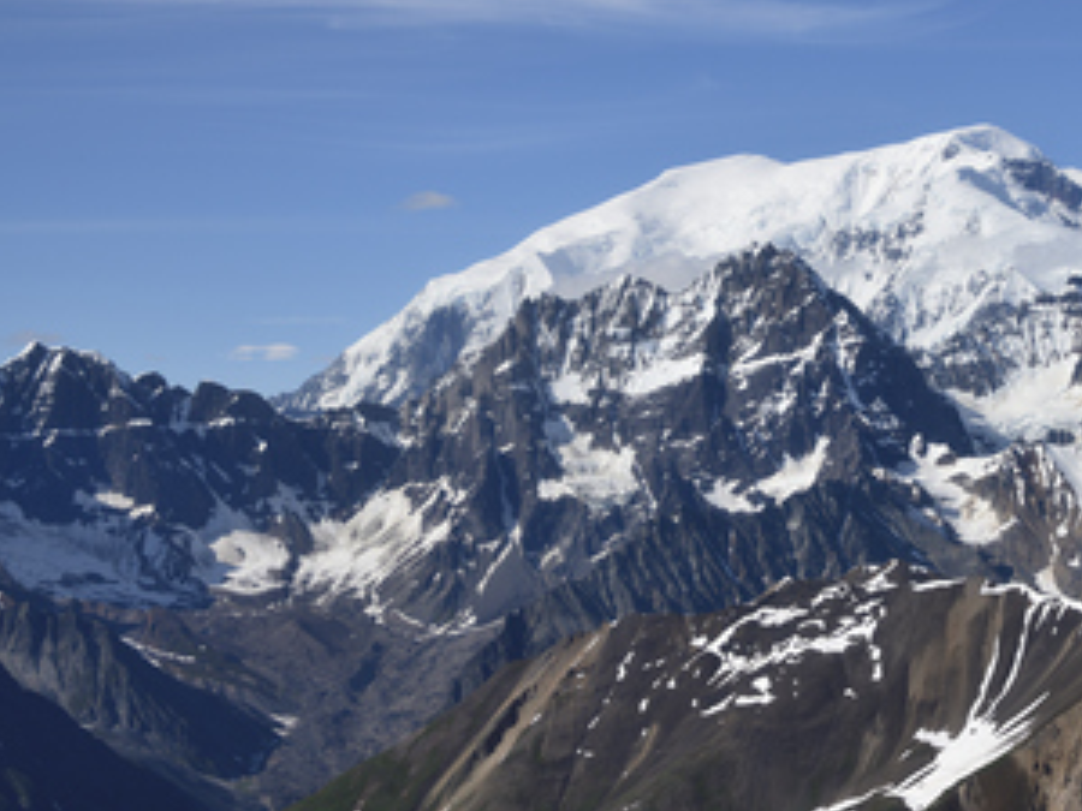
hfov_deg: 22.4
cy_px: 387
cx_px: 916
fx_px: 2688
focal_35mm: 86
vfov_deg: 17.2
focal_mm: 48
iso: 64
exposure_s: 1/250
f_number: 11
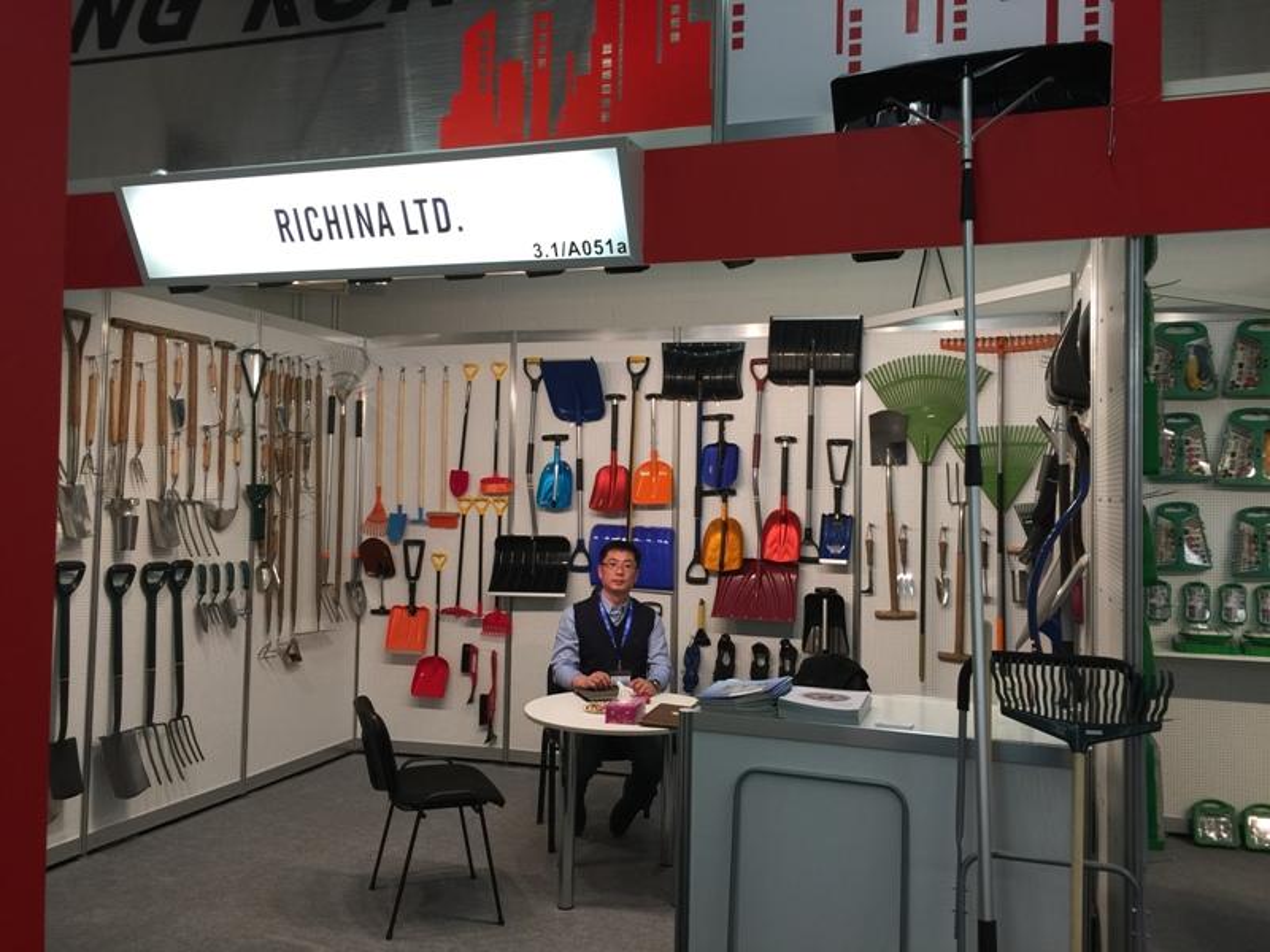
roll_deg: -1.4
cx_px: 635
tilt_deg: +2.0
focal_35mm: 29
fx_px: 1064
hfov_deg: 61.7
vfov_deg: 48.2
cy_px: 476
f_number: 2.2
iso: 32
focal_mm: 4.15
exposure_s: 1/33
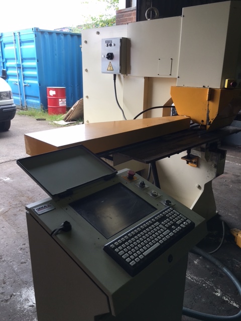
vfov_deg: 61.7
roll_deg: +0.3
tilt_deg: -18.1
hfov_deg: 48.2
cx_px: 120
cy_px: 160
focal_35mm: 29
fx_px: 269
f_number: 2.2
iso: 25
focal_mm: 4.15
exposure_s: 1/50
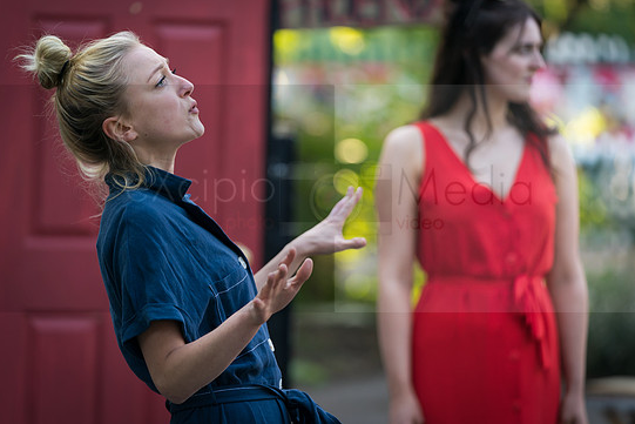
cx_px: 316
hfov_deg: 10.4
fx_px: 3493
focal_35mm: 198
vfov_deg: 6.9
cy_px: 225
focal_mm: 164
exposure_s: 1/200
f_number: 2.8
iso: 200
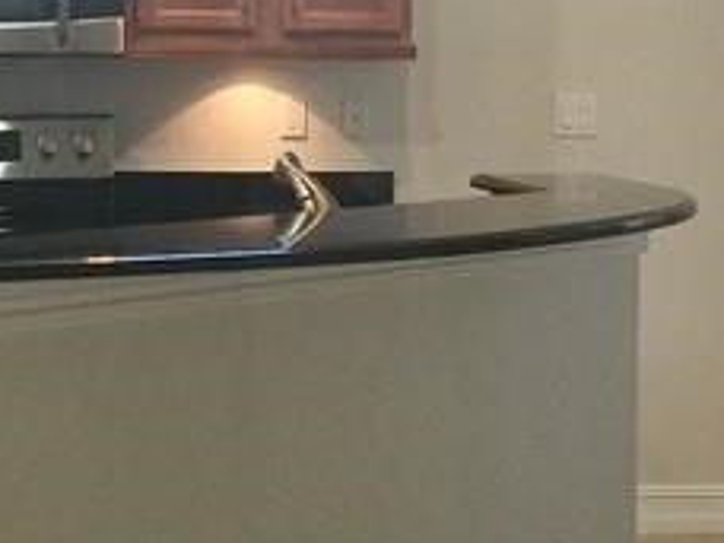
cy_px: 152
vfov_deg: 11.4
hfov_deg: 15.1
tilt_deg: -2.4
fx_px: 2719
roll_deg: -2.0
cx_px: 140
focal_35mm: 130
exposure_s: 1/15
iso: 40
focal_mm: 4.15
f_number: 2.2
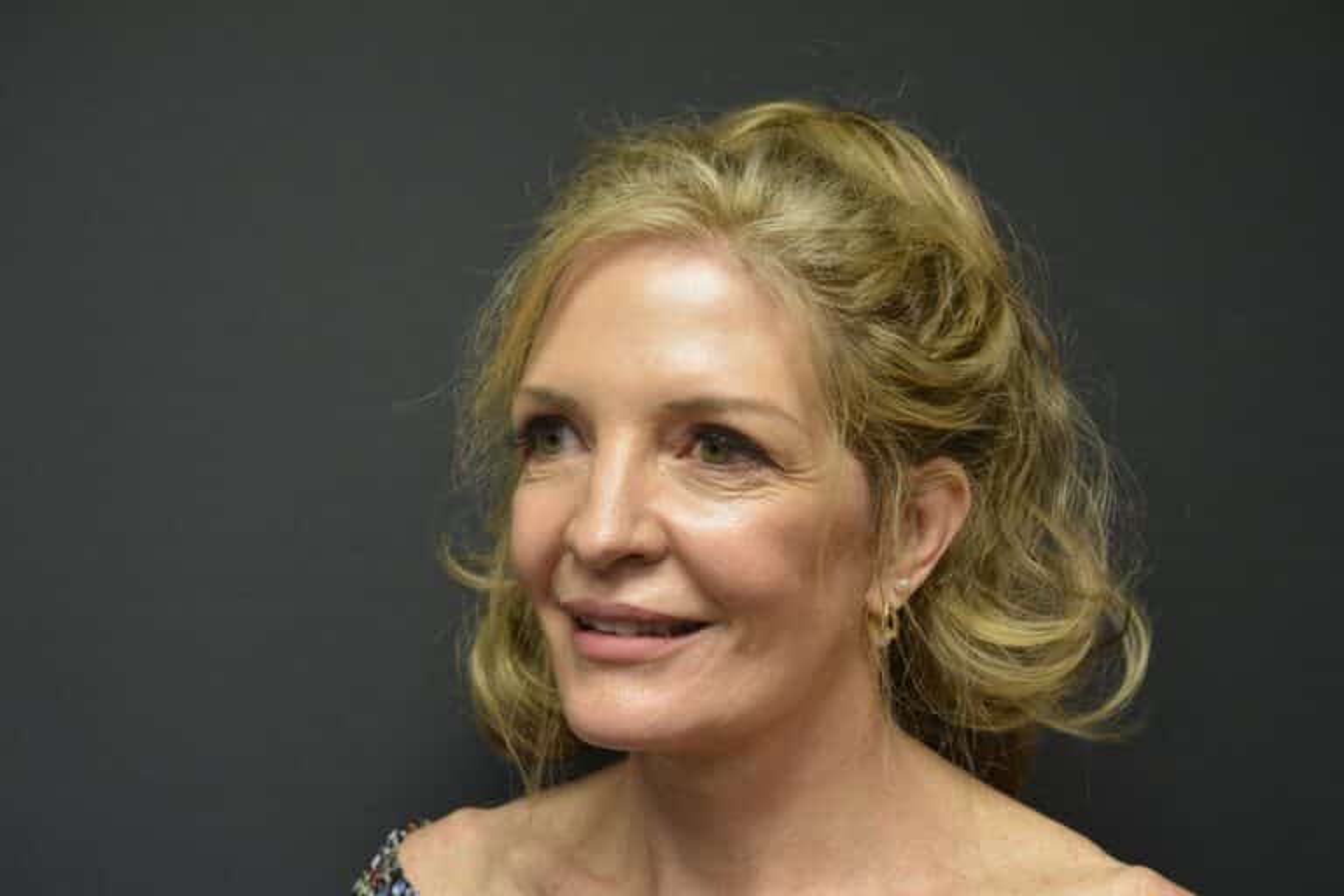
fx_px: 2240
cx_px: 672
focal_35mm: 60
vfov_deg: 22.6
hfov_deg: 33.4
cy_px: 448
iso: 800
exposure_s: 1/60
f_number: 5.6
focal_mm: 40
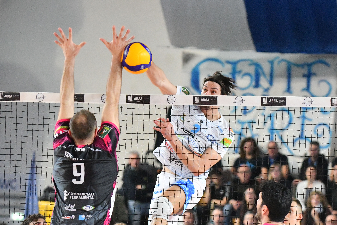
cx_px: 232
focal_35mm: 258
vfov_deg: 5.3
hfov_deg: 8.0
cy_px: 154
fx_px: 2415
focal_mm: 120
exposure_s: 1/1250
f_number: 2.8
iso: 6400
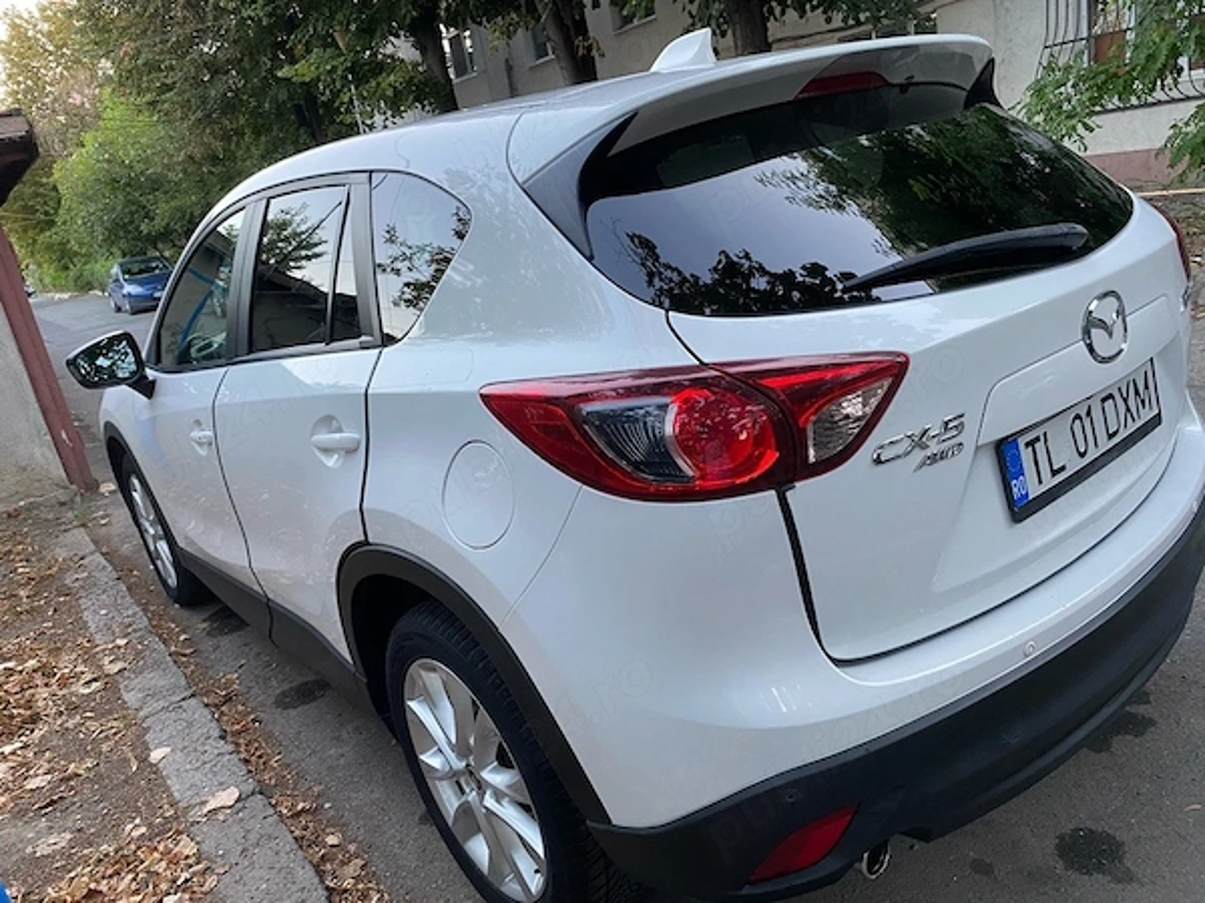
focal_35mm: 26
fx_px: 905
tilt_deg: -17.6
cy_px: 452
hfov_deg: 67.3
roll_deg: +10.4
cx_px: 602
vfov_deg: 53.1
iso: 125
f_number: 1.8
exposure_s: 1/78
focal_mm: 4.25
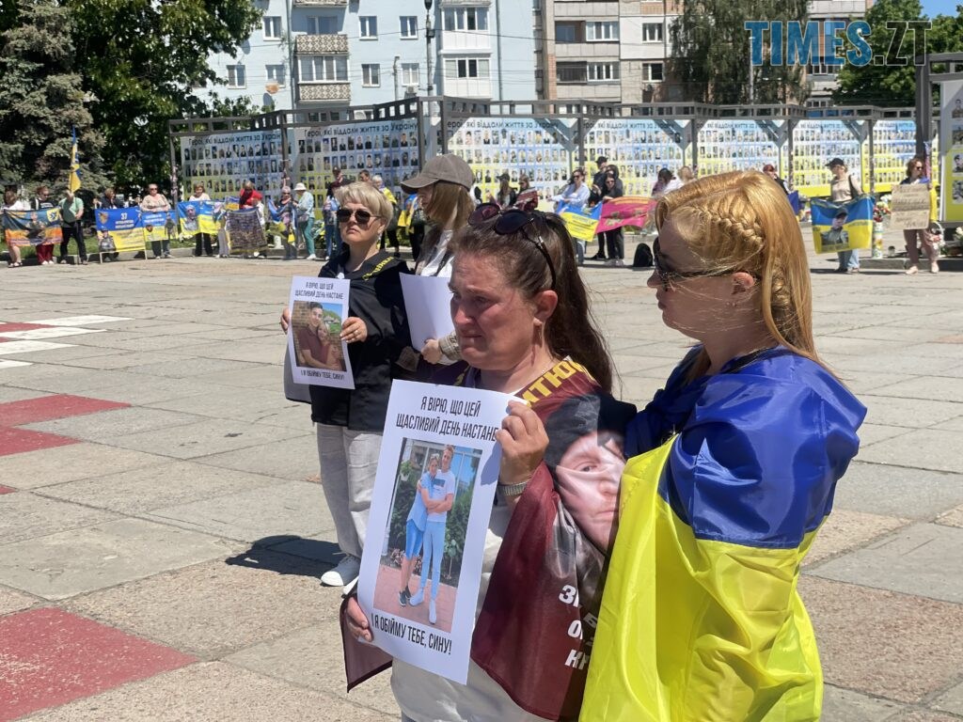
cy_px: 361
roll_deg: +2.6
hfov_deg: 36.8
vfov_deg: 28.0
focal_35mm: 52
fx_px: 1447
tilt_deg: -4.5
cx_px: 482
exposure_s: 1/2994
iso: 32
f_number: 2
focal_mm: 6
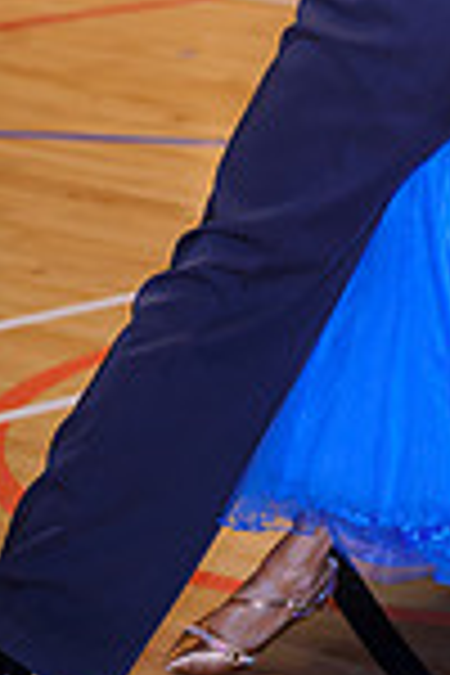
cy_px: -225
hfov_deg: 6.5
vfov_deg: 9.6
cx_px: 668
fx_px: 3937
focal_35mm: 210
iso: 800
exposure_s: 1/250
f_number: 2.8
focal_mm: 70
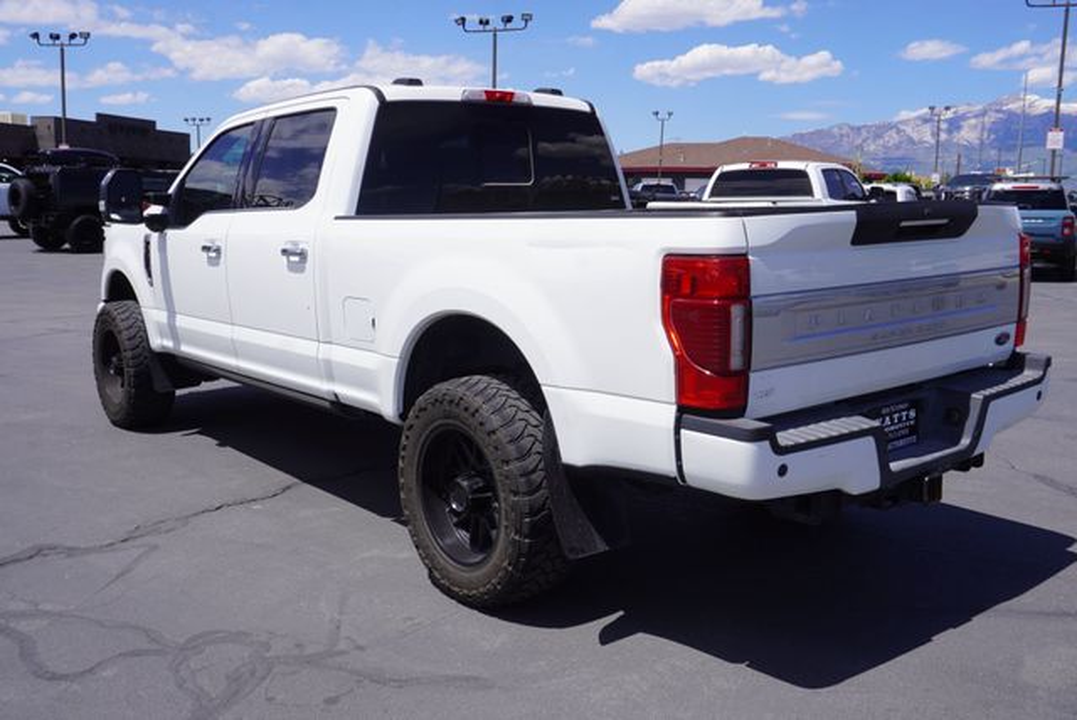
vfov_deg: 38.4
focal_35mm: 34
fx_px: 1033
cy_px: 360
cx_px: 538
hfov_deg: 55.1
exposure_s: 1/200
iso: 100
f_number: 10
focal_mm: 23
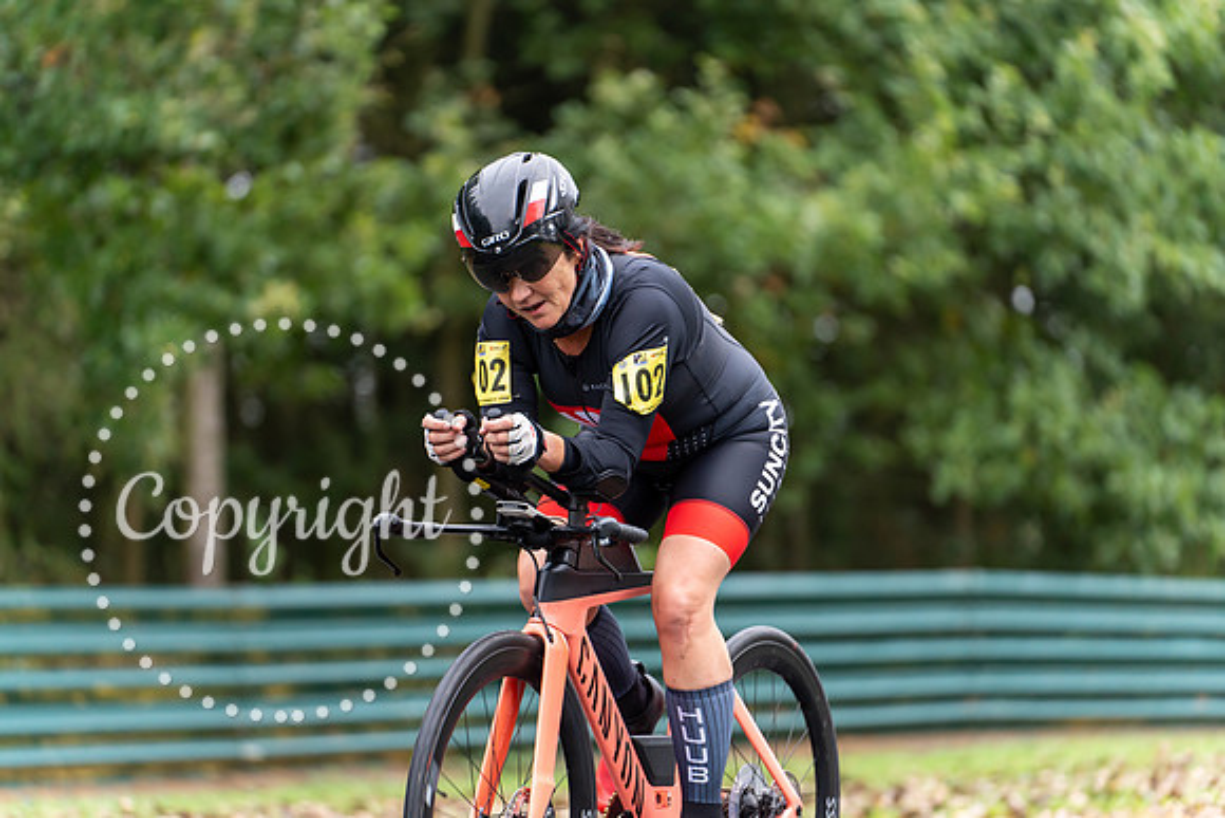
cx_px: 612
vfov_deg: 8.2
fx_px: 5718
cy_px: 409
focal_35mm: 168
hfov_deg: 12.2
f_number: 2.8
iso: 1250
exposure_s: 1/1000
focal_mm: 168
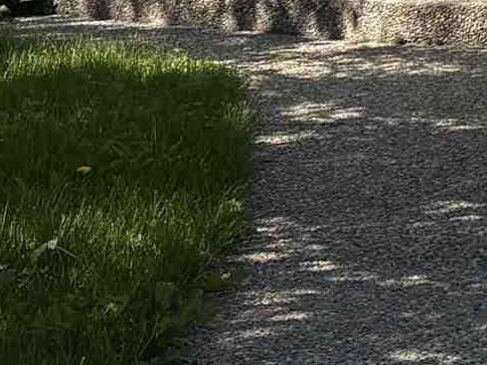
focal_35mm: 165
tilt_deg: +8.1
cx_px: 1025
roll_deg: -1.1
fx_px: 2321
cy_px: -586
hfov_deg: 10.8
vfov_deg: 8.1
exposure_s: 1/2639
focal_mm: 5.96
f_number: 1.6
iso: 50
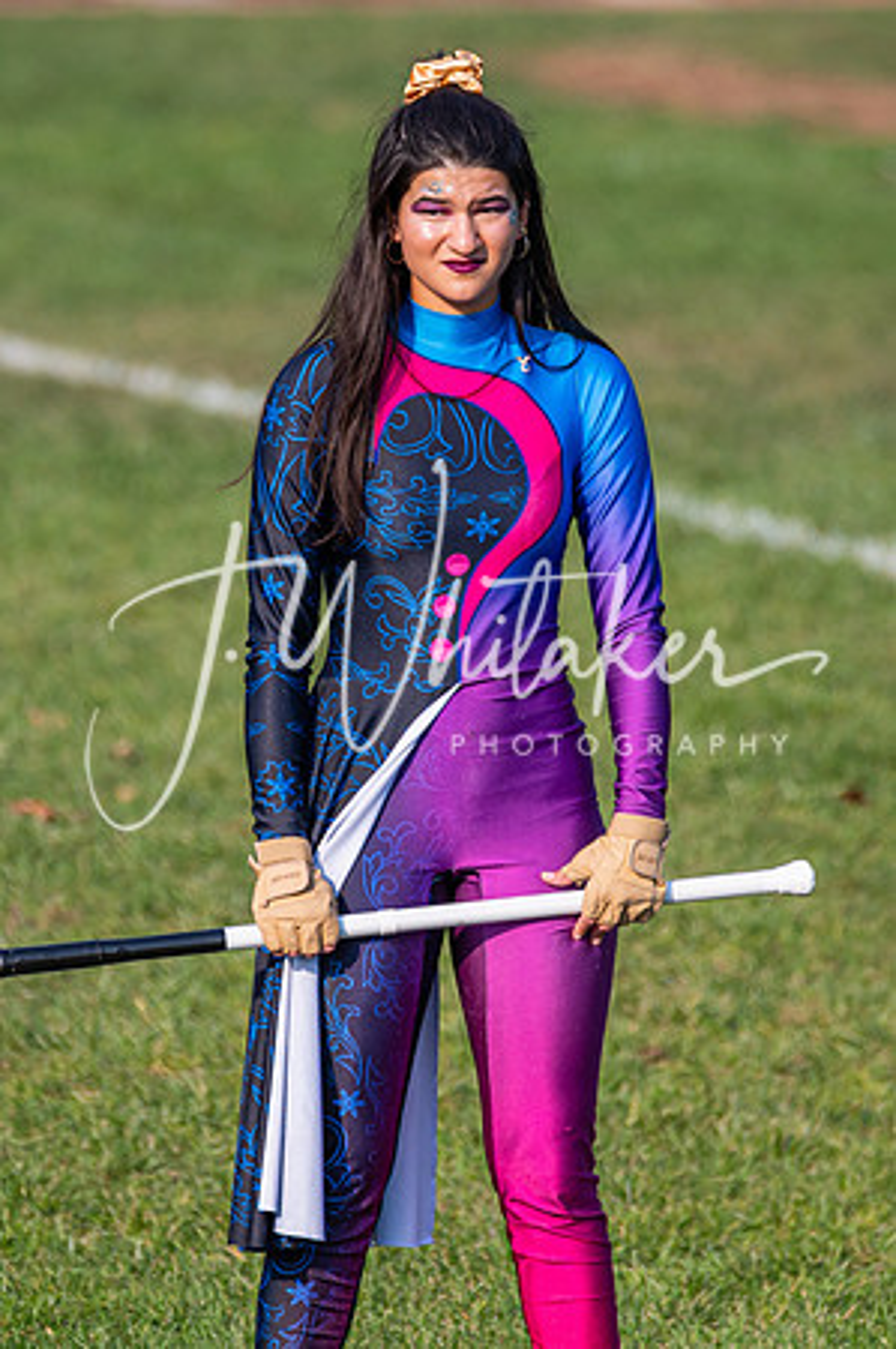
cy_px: 629
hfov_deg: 1.5
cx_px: 461
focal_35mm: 914
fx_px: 34196
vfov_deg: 2.3
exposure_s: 1/1250
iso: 400
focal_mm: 560
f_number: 7.1
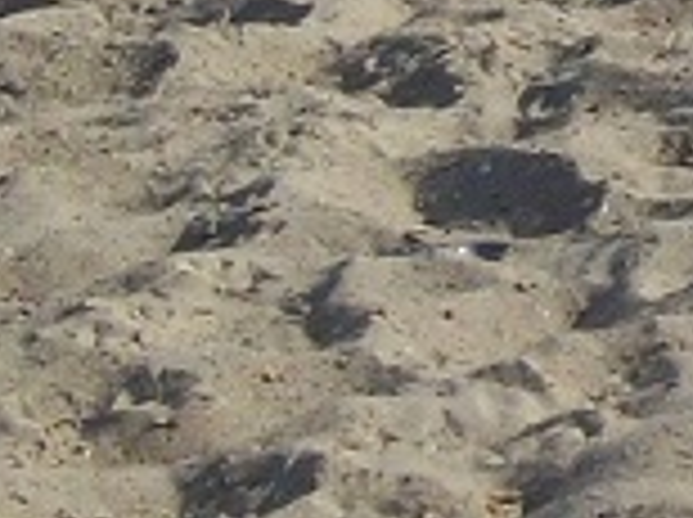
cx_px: 1179
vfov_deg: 6.9
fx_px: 4218
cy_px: -191
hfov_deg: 9.0
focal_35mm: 211
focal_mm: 6
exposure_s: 1/851
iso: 80
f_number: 4.8
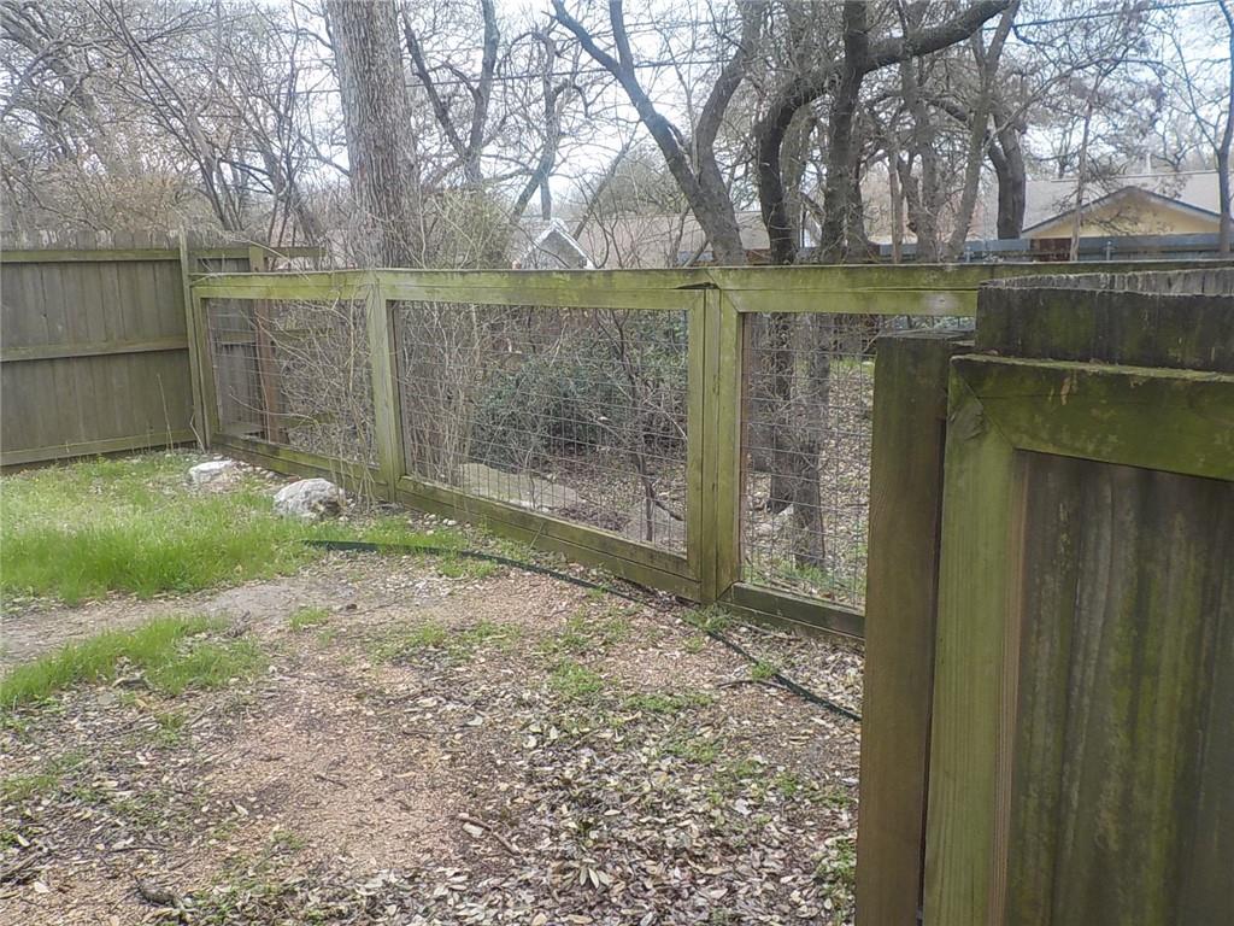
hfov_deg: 60.0
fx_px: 1069
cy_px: 463
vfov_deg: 46.8
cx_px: 617
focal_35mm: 30
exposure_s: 1/200
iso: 125
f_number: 3.3
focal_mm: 4.1
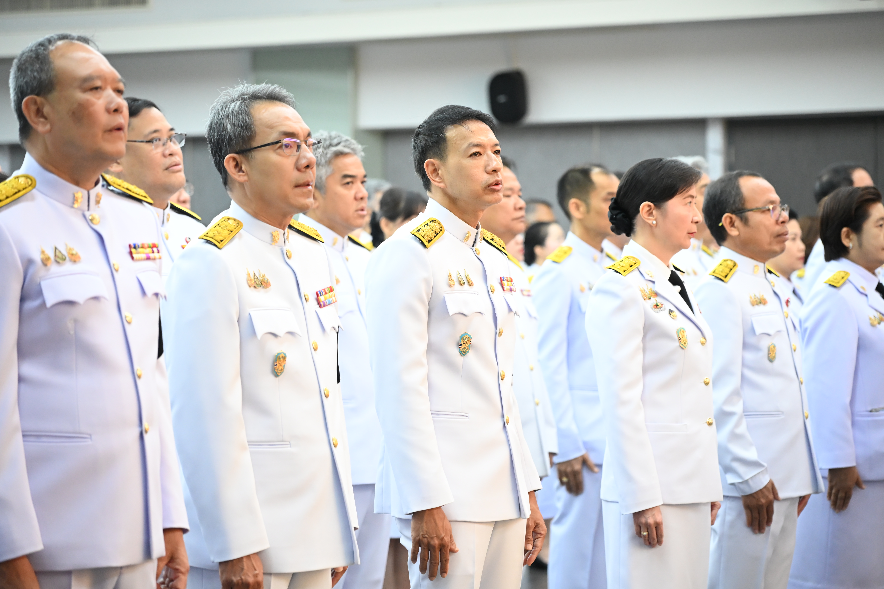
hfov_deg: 17.1
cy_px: 294
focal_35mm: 120
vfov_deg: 11.4
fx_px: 2946
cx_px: 442
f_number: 4
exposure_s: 1/160
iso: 3200
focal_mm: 120
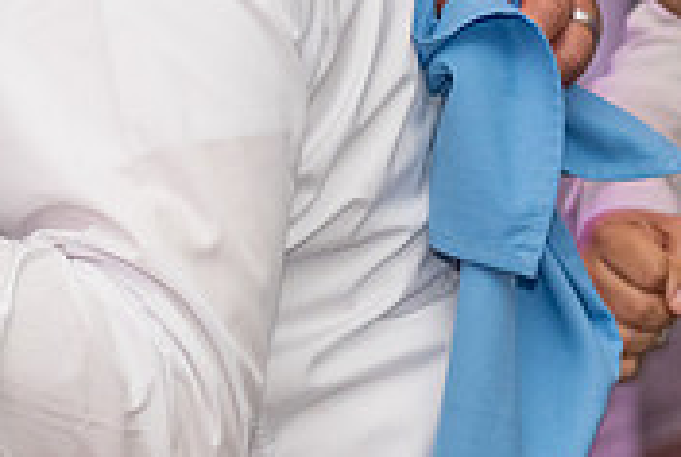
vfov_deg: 4.9
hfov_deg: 7.3
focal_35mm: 277
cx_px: -194
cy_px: -352
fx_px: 5249
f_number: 3.5
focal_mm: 70
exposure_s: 1/100
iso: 800
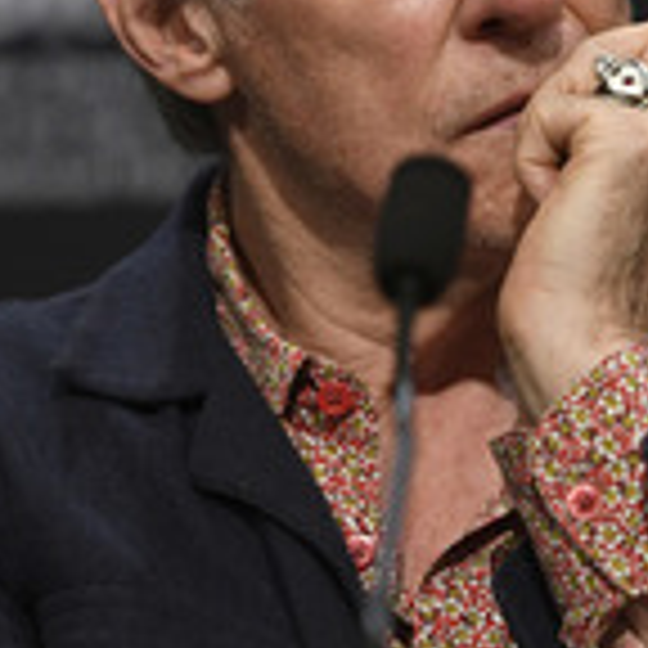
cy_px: 140
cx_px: 668
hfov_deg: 3.8
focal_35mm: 466
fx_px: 9869
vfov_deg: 3.8
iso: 1000
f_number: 3.5
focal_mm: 175
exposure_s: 1/250
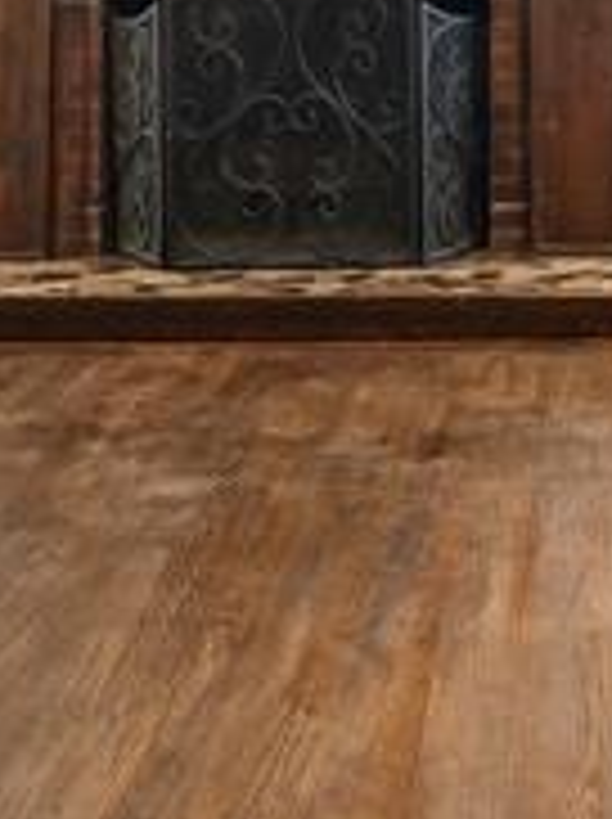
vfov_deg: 14.8
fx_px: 3072
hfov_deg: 11.3
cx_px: 603
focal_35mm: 130
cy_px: -126
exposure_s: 1/30
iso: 640
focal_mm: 24
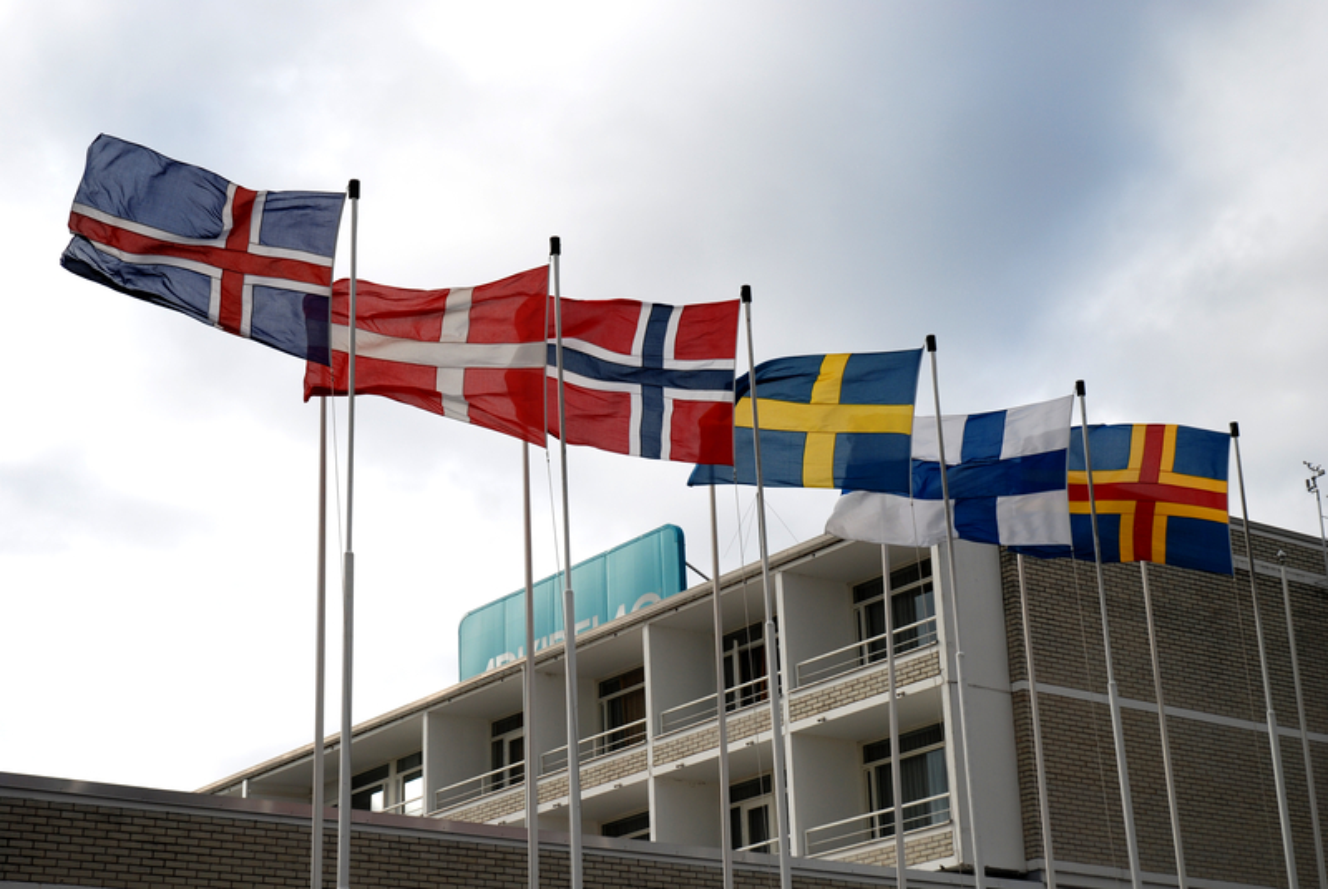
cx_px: 664
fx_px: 2438
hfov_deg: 30.5
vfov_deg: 20.7
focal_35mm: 66
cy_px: 444
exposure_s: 1/640
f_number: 5.6
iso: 100
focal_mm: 44
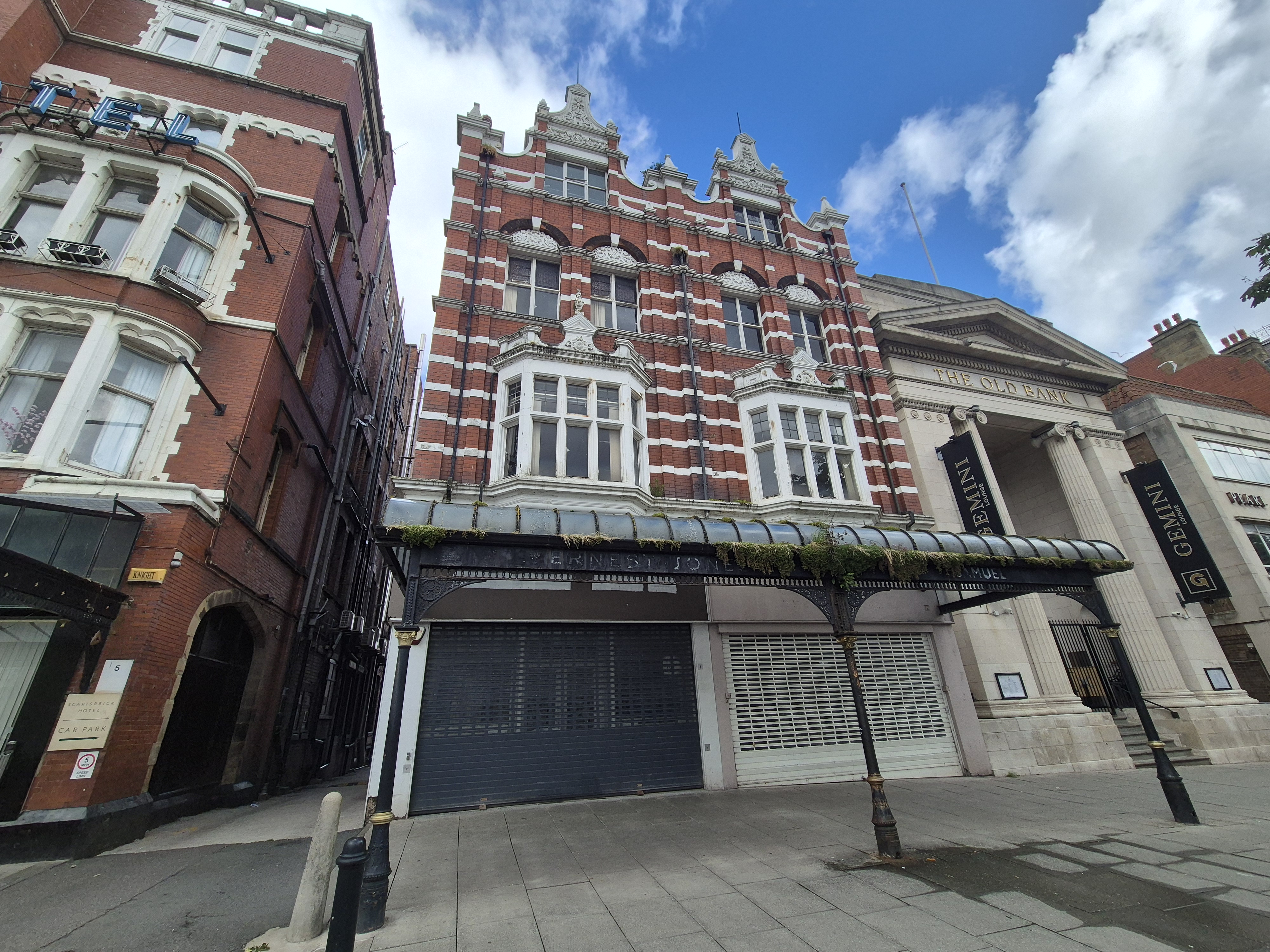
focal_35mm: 13
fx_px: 477
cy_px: 476
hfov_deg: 106.2
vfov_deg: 89.9
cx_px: 635
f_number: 2.2
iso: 50
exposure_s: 1/1388
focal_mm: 2.2
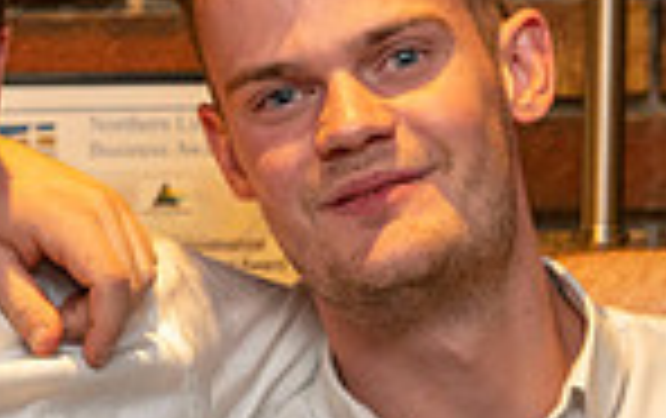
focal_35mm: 219
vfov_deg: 6.0
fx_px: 3981
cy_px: 124
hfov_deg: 9.4
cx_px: -112
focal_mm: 55
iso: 3200
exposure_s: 1/160
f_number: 4
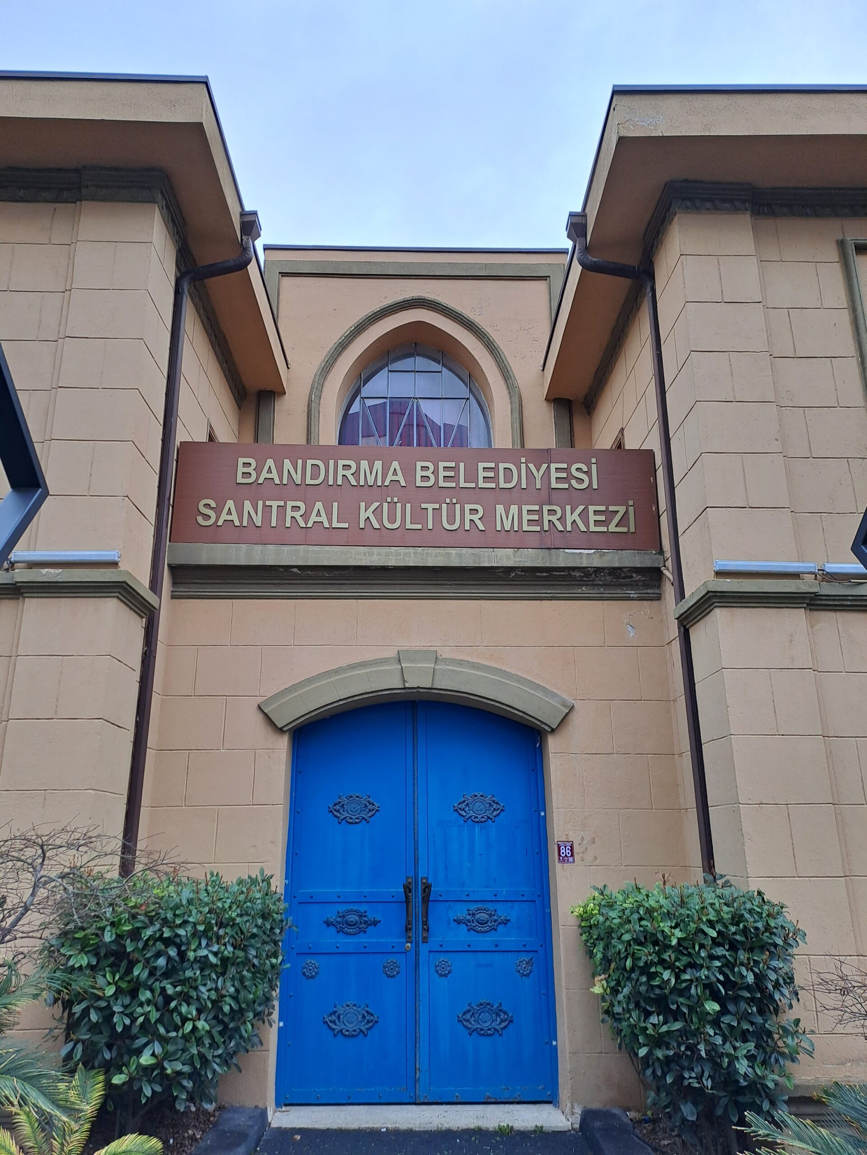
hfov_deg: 54.9
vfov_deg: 69.4
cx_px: 434
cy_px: 578
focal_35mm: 25
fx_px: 835
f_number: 1.8
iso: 32
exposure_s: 1/207
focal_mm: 4.65
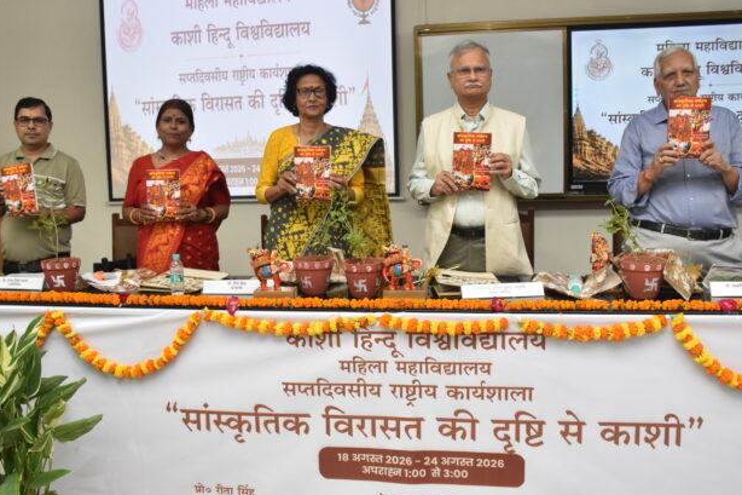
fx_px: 701
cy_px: 220
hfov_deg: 55.8
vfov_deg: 38.8
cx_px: 369
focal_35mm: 34
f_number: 5.6
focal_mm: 20
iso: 800
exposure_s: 1/60
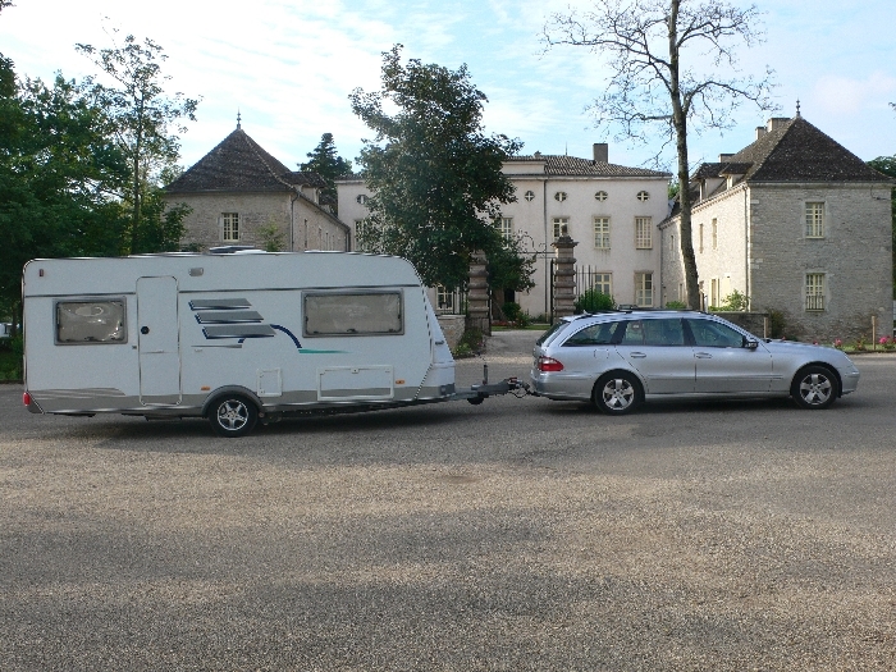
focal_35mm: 34
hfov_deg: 54.0
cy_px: 336
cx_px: 448
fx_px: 880
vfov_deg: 41.8
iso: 80
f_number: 4
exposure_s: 1/250
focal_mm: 6.3
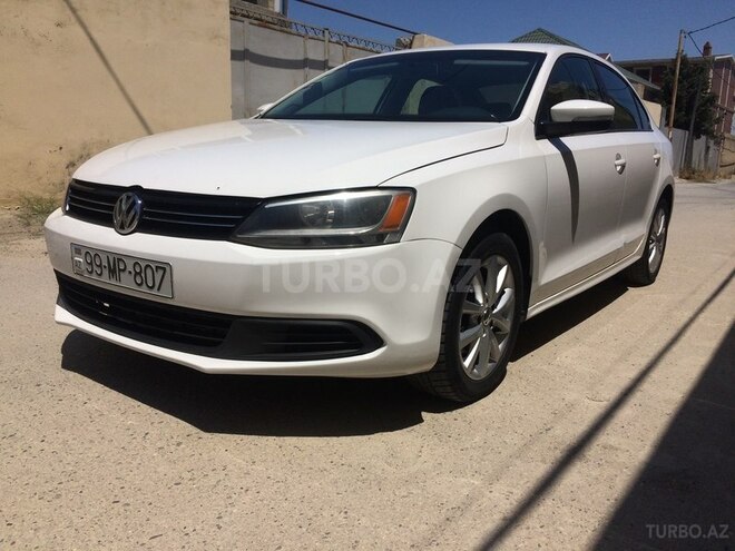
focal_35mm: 29
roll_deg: -2.5
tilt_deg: -11.6
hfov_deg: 61.7
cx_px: 368
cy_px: 276
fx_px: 616
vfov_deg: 48.2
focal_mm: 4.15
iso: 32
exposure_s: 1/8264
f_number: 2.2
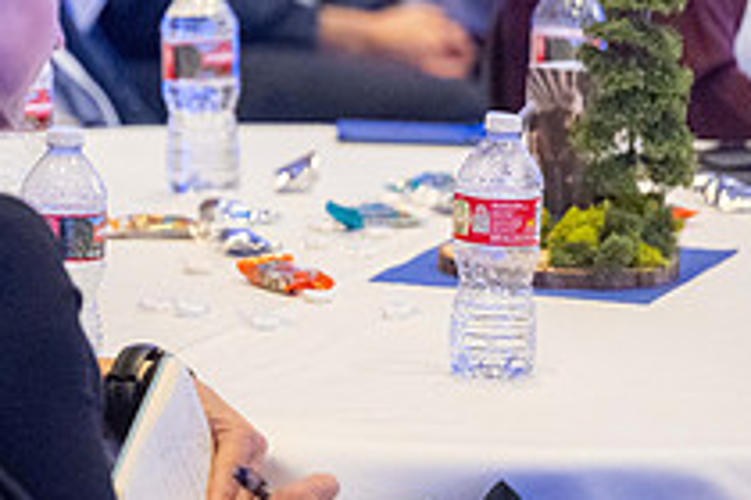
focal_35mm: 359
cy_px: 59
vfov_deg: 3.8
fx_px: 7489
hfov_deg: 5.7
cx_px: -257
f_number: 2.8
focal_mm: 130
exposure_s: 1/200
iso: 5000
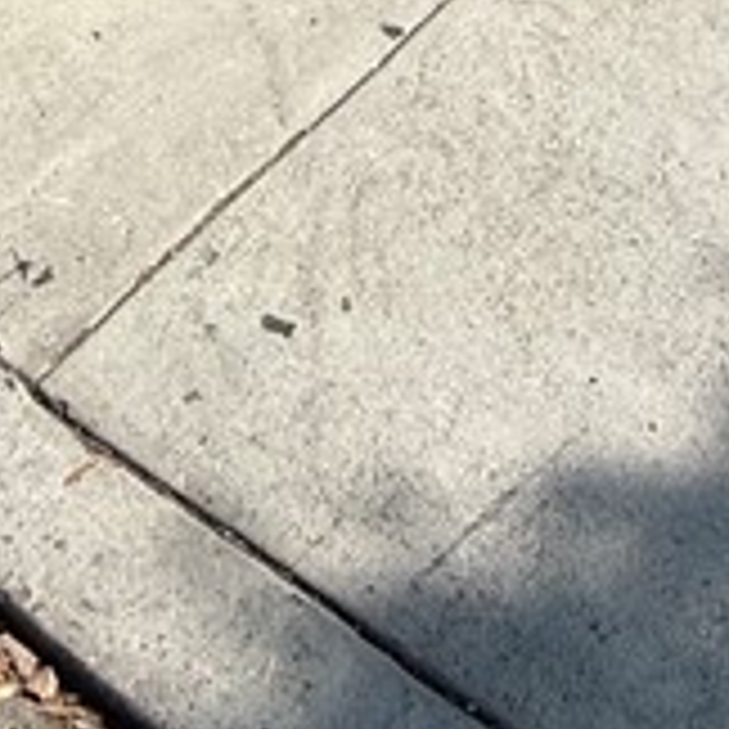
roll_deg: +0.4
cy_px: -1138
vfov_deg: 13.6
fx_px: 1858
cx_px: 207
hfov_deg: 22.0
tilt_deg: +4.3
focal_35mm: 78
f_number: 2.2
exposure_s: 1/1235
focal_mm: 2.22
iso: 50
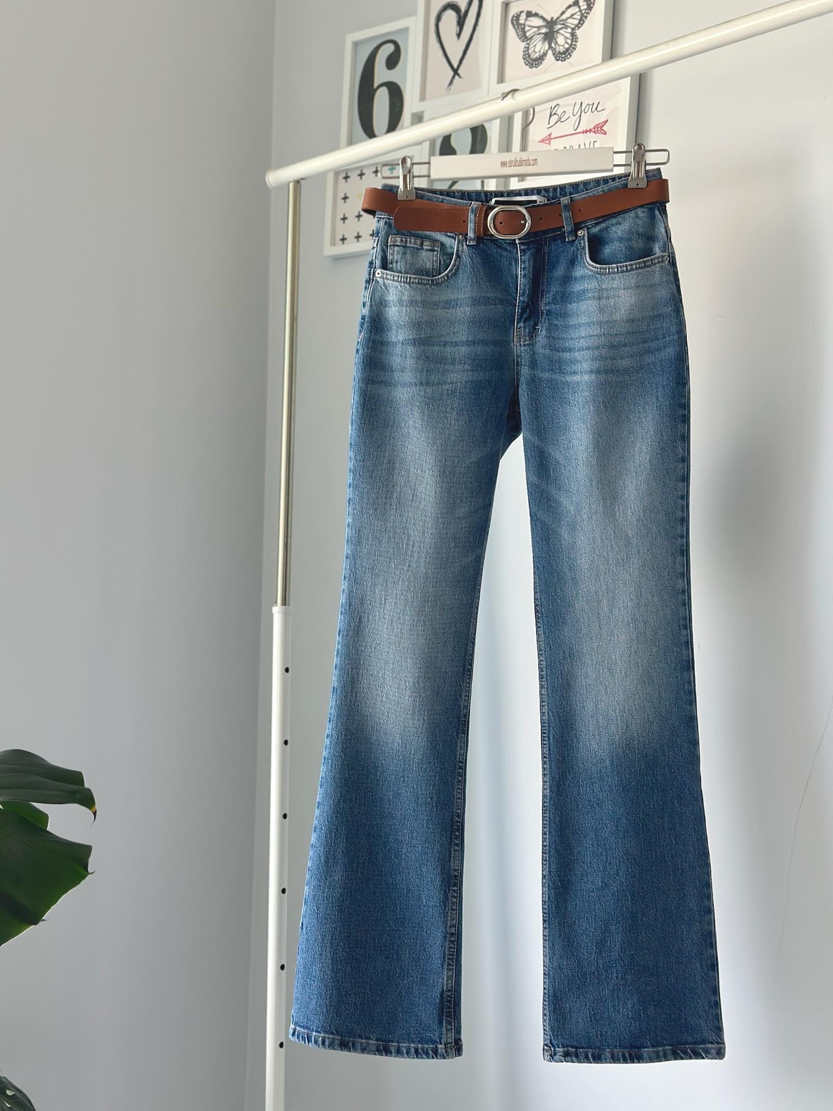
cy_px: 556
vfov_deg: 39.7
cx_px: 416
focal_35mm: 48
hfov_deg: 30.3
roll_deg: -1.8
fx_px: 1540
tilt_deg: +4.5
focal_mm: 6.86
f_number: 1.78
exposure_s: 1/69
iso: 125
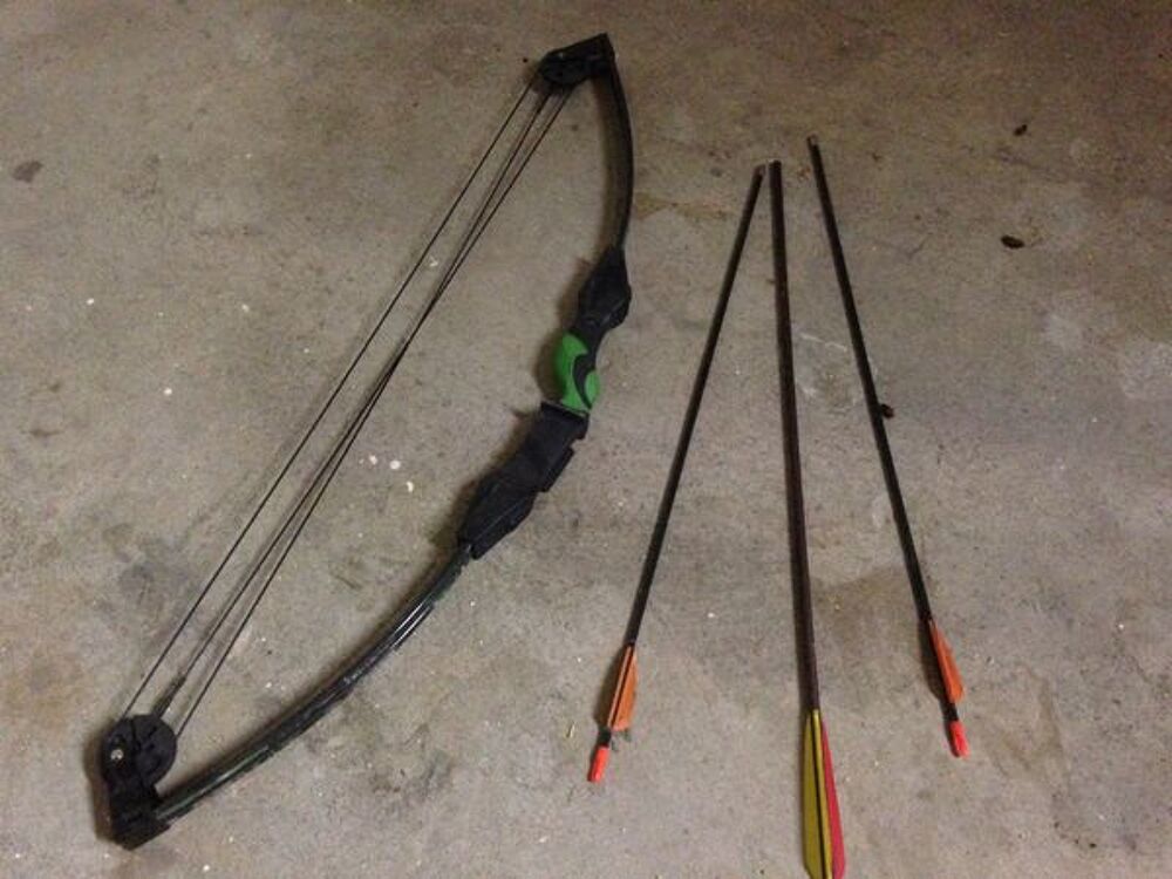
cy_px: 440
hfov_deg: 55.4
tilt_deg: -57.4
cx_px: 586
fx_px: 1117
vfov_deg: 42.9
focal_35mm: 33
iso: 800
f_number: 2.4
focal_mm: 4.12
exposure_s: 1/15
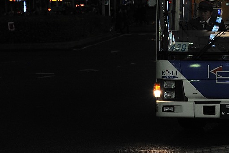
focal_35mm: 220
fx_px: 1399
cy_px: 8
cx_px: 215
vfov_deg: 6.2
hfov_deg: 9.3
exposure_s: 1/45
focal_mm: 112
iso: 3200
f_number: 6.7
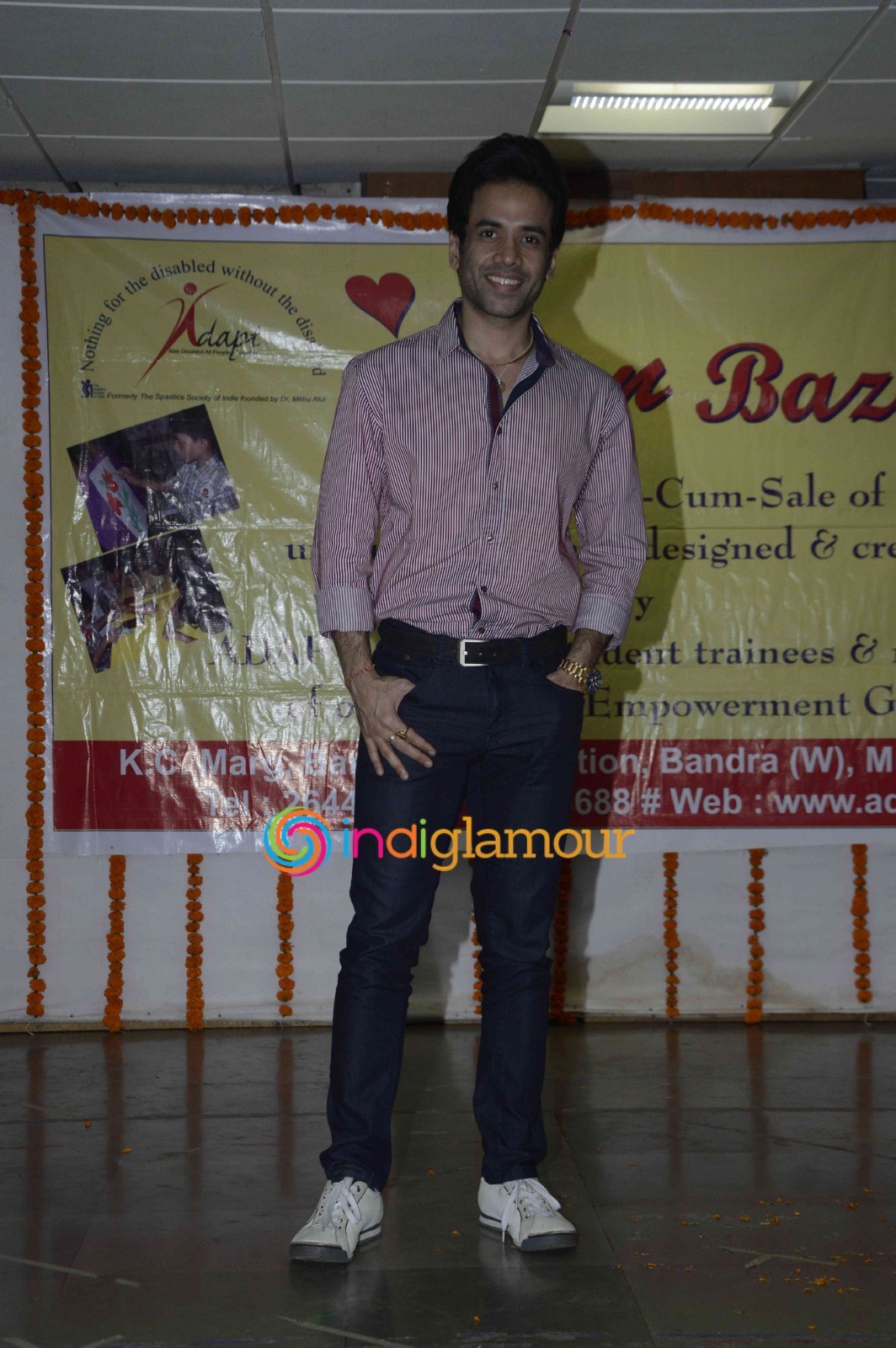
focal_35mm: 68
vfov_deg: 29.9
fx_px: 2524
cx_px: 448
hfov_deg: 20.1
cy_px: 674
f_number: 7.1
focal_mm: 45
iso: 800
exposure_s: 1/160
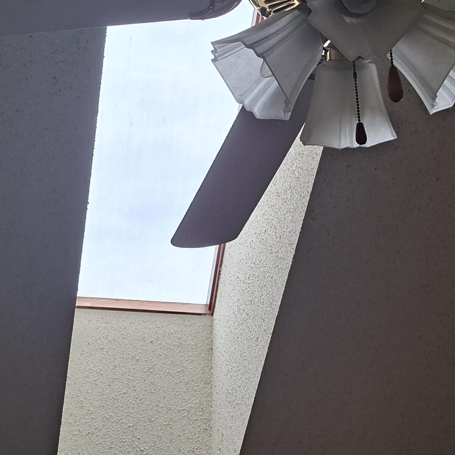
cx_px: 267
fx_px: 848
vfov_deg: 30.0
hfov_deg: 30.0
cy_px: 237
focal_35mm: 57
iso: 50
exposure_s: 1/415
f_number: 1.8
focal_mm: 5.54
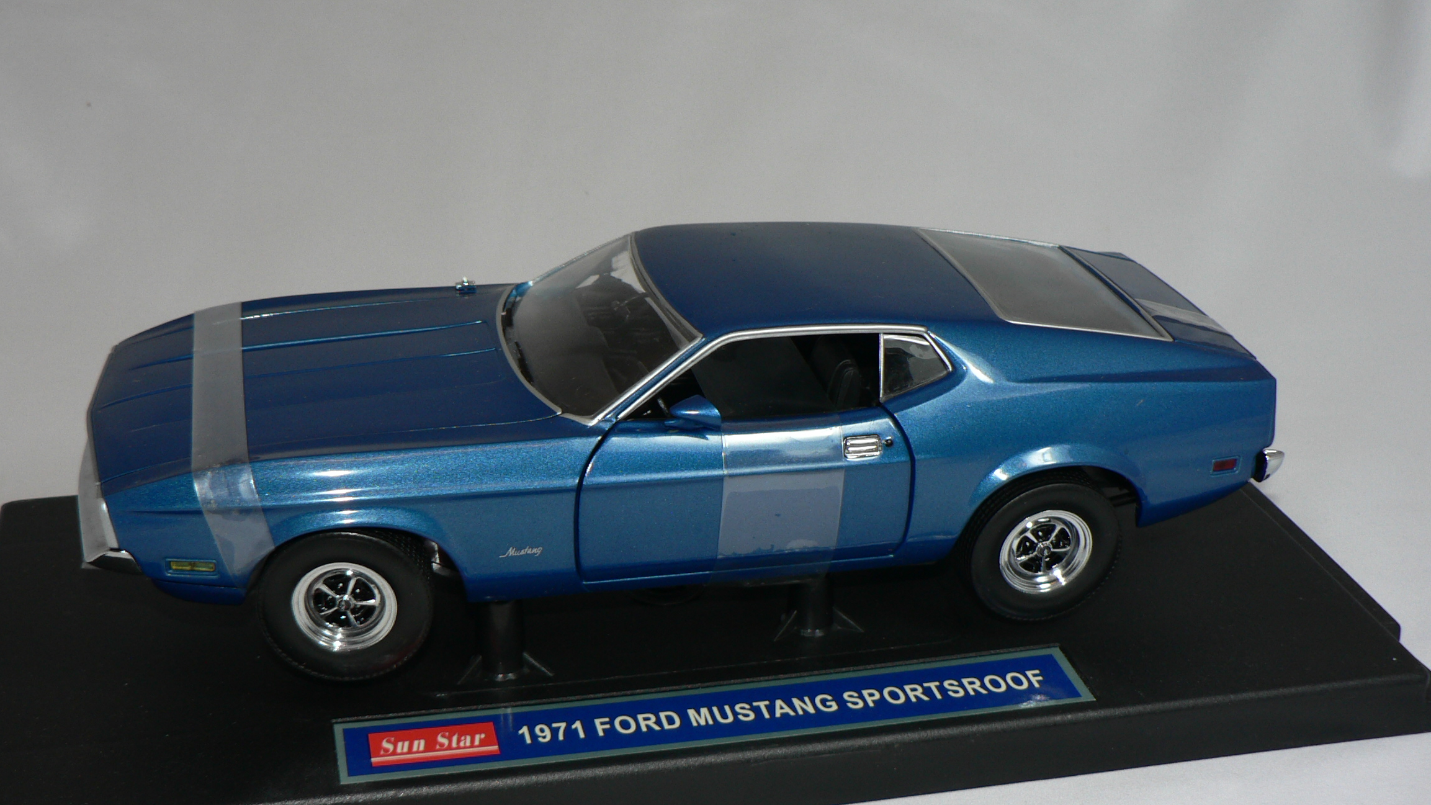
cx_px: 641
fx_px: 1973
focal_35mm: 52
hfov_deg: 39.8
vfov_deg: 23.0
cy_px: 440
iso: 80
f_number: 2.8
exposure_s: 1/60
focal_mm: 7.1
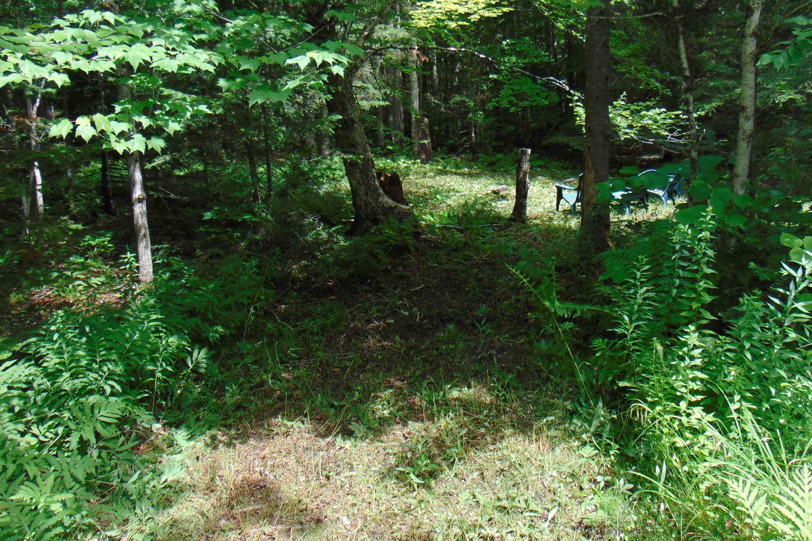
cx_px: 435
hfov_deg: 58.7
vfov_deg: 41.0
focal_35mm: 32
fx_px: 722
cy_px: 222
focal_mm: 4.5
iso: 80
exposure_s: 1/200
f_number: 3
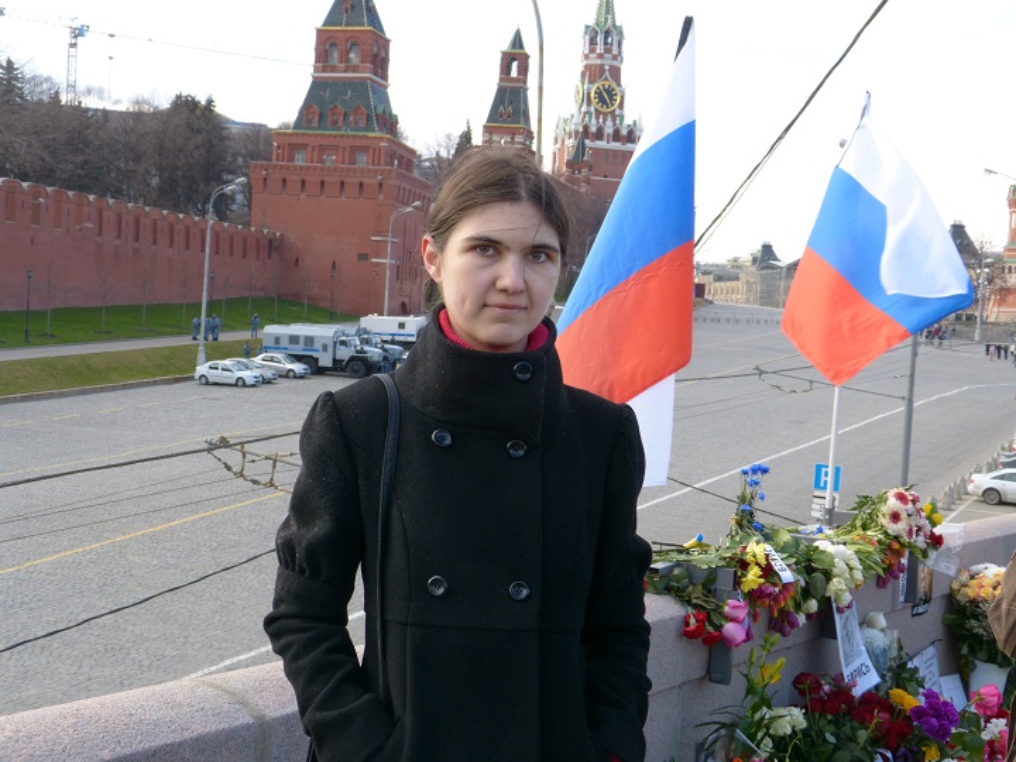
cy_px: 381
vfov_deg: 29.1
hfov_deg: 38.2
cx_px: 508
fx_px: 1468
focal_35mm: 50
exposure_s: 1/250
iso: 100
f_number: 4
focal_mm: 9
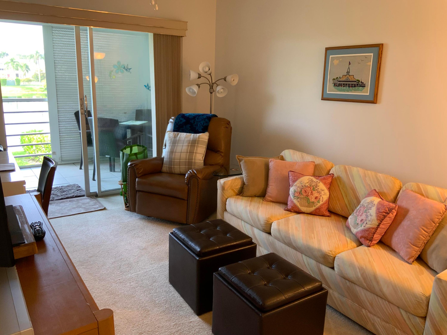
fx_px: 374
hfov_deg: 61.7
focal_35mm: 29
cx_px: 224
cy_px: 168
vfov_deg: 48.2
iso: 64
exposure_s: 1/60
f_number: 1.8
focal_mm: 3
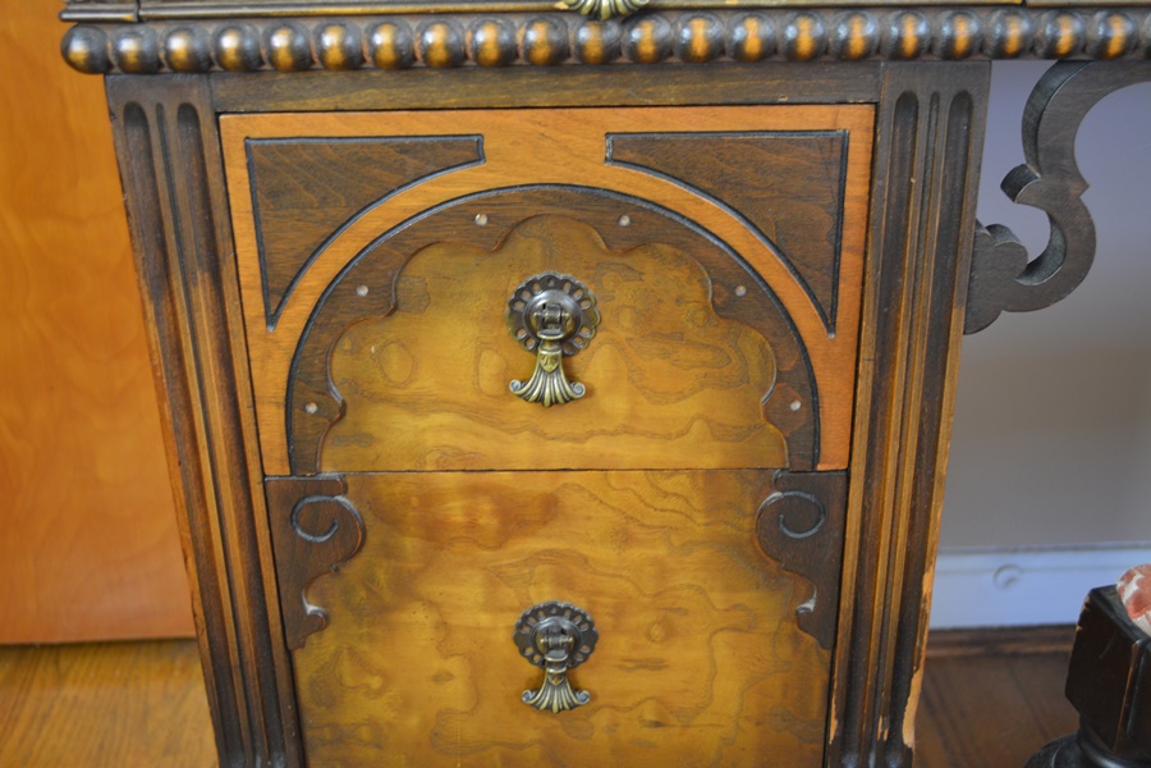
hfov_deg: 45.0
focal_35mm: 44
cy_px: 384
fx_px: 1391
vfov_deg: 30.8
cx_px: 576
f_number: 4.5
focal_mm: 29
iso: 800
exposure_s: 1/40
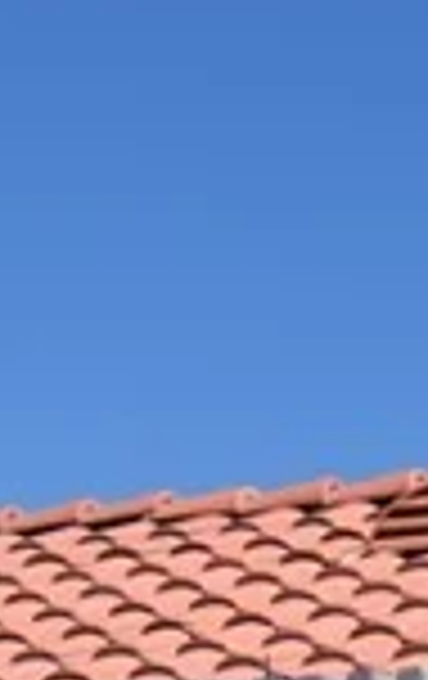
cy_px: 1407
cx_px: 712
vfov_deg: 9.4
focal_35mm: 207
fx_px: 3845
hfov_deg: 6.3
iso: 200
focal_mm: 20
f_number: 11
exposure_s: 1/500
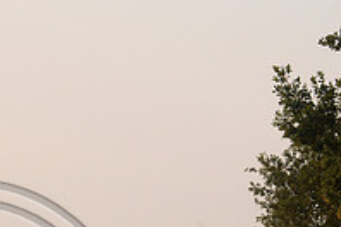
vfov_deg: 5.2
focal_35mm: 264
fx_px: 2500
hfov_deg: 7.7
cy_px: 330
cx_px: -38
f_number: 9
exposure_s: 1/500
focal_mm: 90
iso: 2500
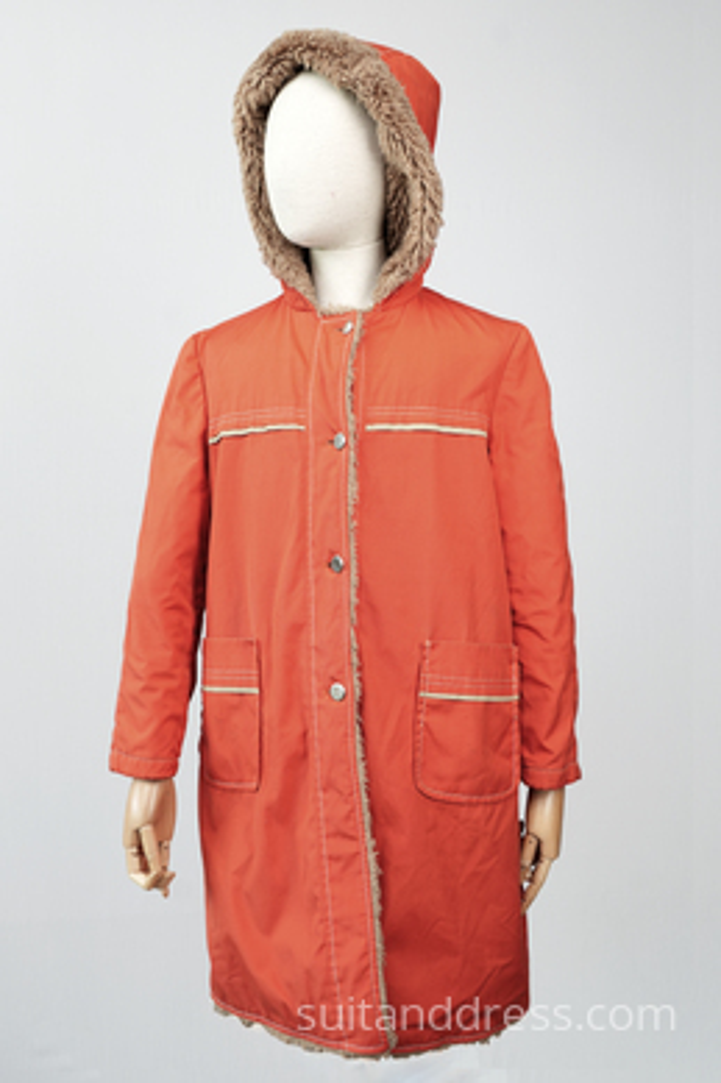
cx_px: 360
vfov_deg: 42.3
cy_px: 542
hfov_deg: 28.9
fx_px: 1398
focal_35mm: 46
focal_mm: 31
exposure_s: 1/25
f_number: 8
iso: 320
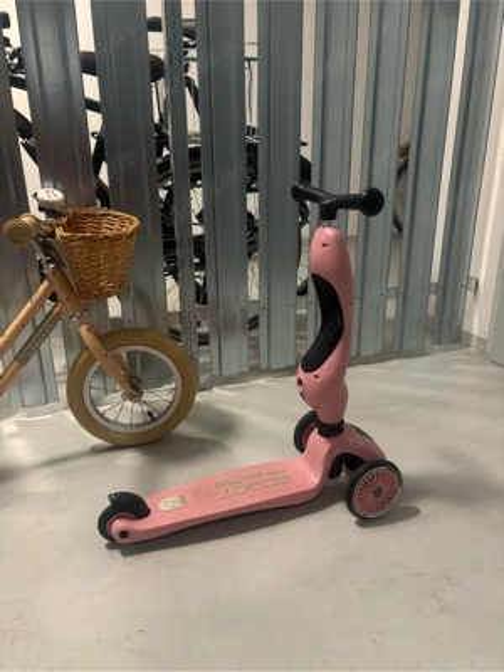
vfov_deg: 67.3
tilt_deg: -19.3
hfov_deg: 53.1
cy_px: 336
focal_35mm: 26
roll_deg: -0.3
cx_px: 252
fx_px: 505
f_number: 1.6
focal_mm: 5.96
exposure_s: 1/50
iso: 400
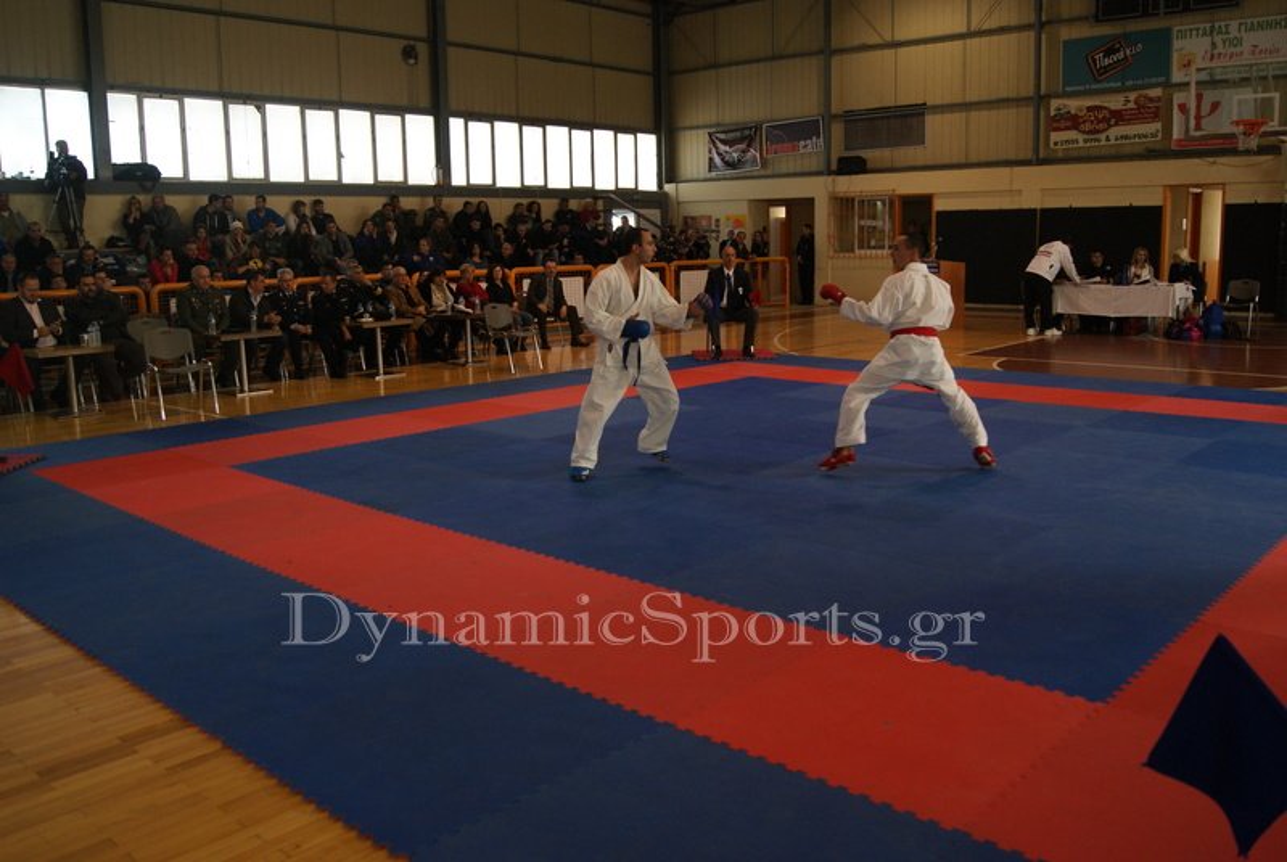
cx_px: 644
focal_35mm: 30
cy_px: 431
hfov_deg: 61.9
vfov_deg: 43.7
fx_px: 1074
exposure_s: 1/160
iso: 320
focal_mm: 20
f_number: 4
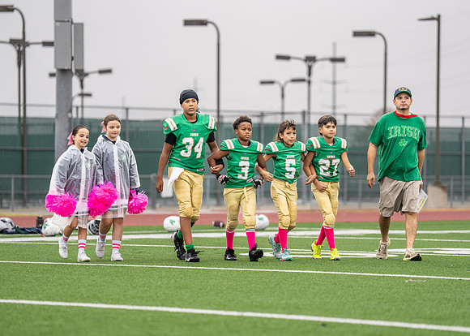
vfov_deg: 8.6
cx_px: 229
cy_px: 177
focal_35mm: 167
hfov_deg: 12.0
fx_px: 2227
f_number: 2.8
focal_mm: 146
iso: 200
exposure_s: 1/500
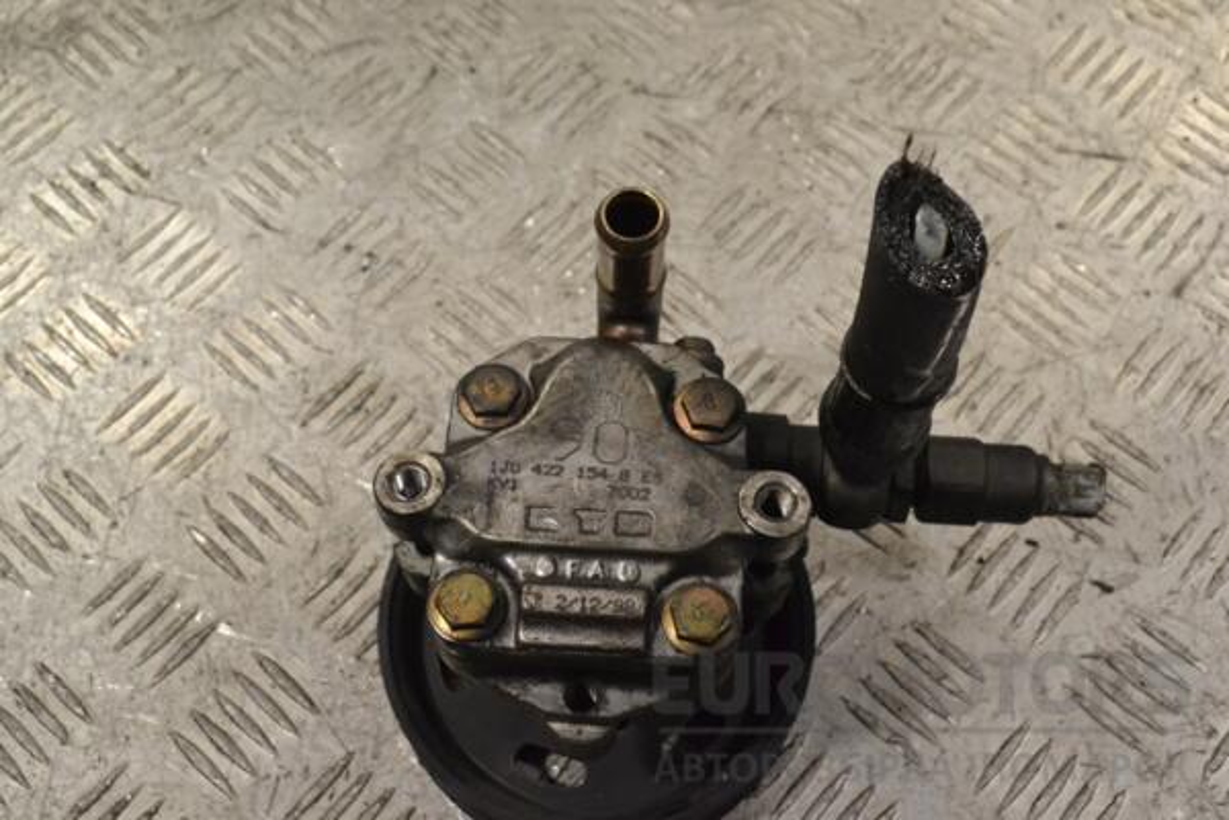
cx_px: 614
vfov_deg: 30.8
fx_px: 1485
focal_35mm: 44
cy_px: 410
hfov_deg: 45.0
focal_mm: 29
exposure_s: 1/320
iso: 3200
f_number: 9
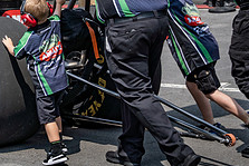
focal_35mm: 142
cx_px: -69
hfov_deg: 13.9
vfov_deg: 9.6
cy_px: 2
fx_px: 983
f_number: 4.5
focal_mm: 34
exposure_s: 1/800
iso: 100
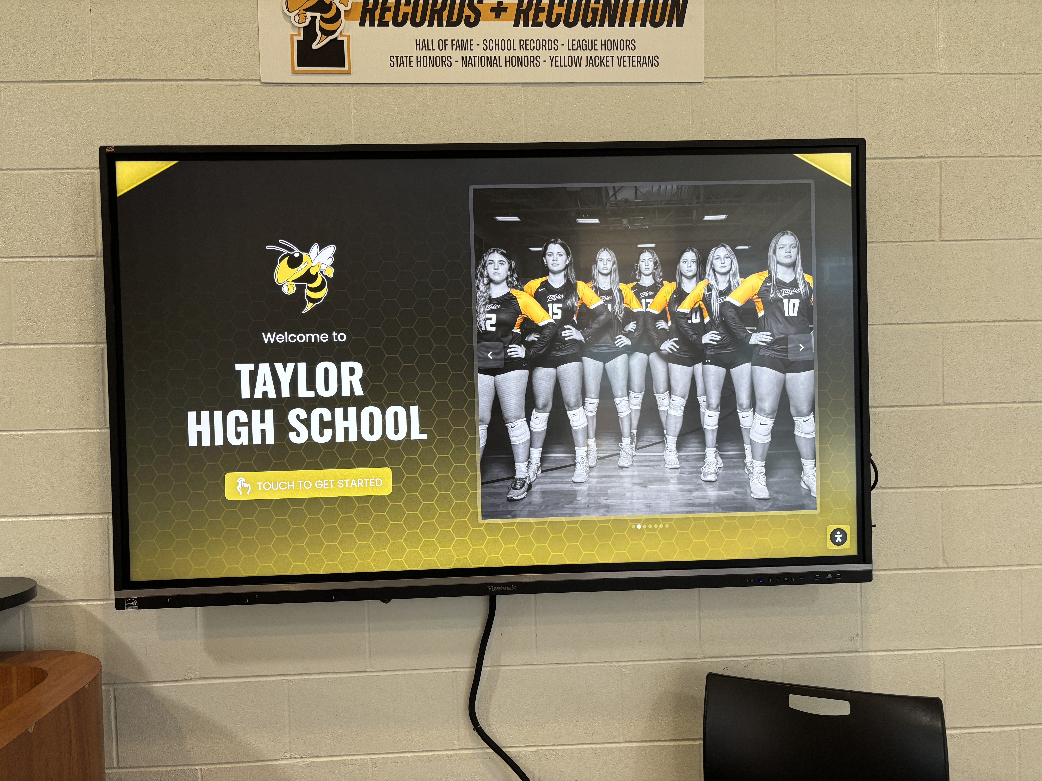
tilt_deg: -1.9
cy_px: 390
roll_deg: +1.5
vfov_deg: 53.1
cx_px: 521
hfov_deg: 67.3
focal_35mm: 26
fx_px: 783
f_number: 1.6
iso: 100
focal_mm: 5.96
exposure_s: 1/60
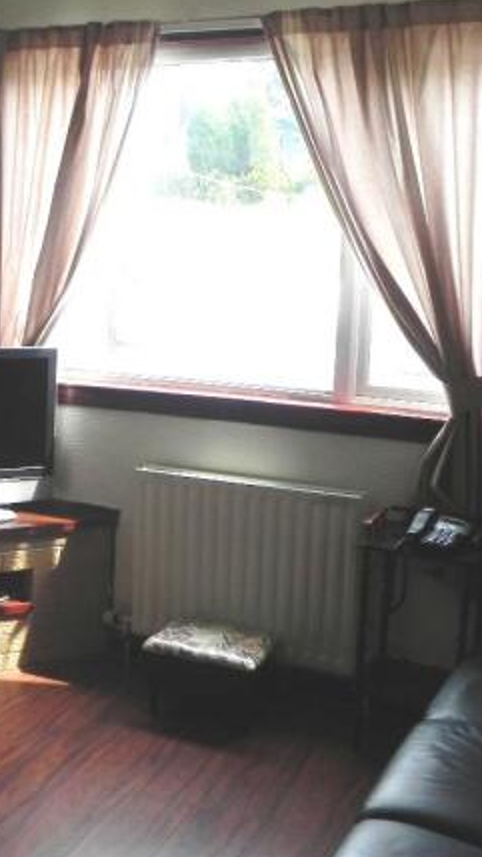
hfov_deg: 24.0
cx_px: 75
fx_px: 1112
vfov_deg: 42.1
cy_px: 427
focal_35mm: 49
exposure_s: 1/99.8
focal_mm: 5.9
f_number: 4
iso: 160
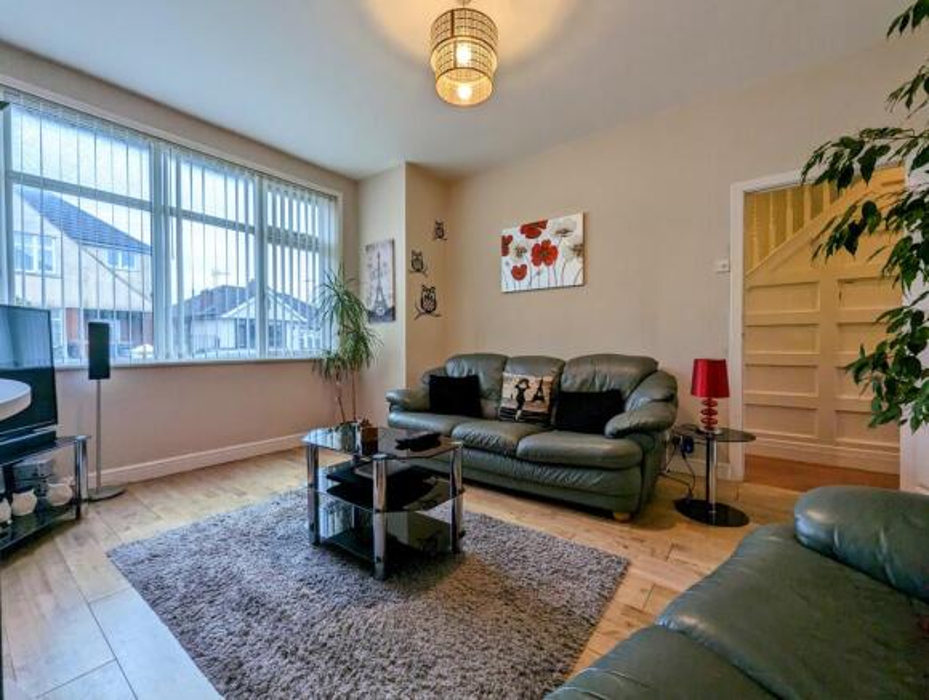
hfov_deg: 106.1
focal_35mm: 13
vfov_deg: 90.1
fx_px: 349
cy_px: 350
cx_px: 464
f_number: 2.2
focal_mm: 1.95
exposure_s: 1/50
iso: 48
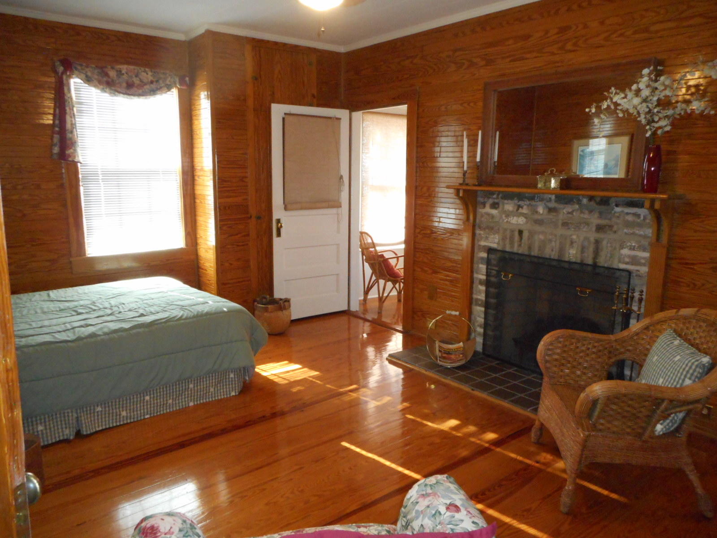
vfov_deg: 54.9
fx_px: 518
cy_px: 269
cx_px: 358
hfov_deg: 69.4
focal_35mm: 25
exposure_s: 1/25
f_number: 3.7
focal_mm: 4.5
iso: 560
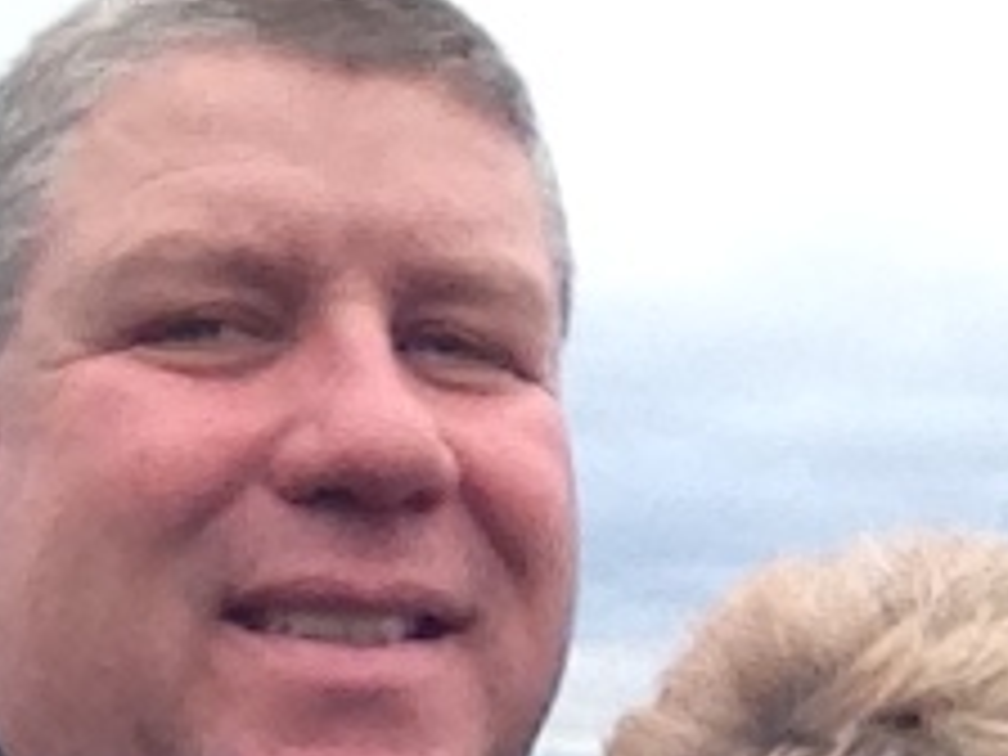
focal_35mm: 100
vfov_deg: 14.5
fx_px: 2912
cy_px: 770
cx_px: 490
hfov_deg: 19.6
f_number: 2.4
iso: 125
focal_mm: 1.85
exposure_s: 1/354
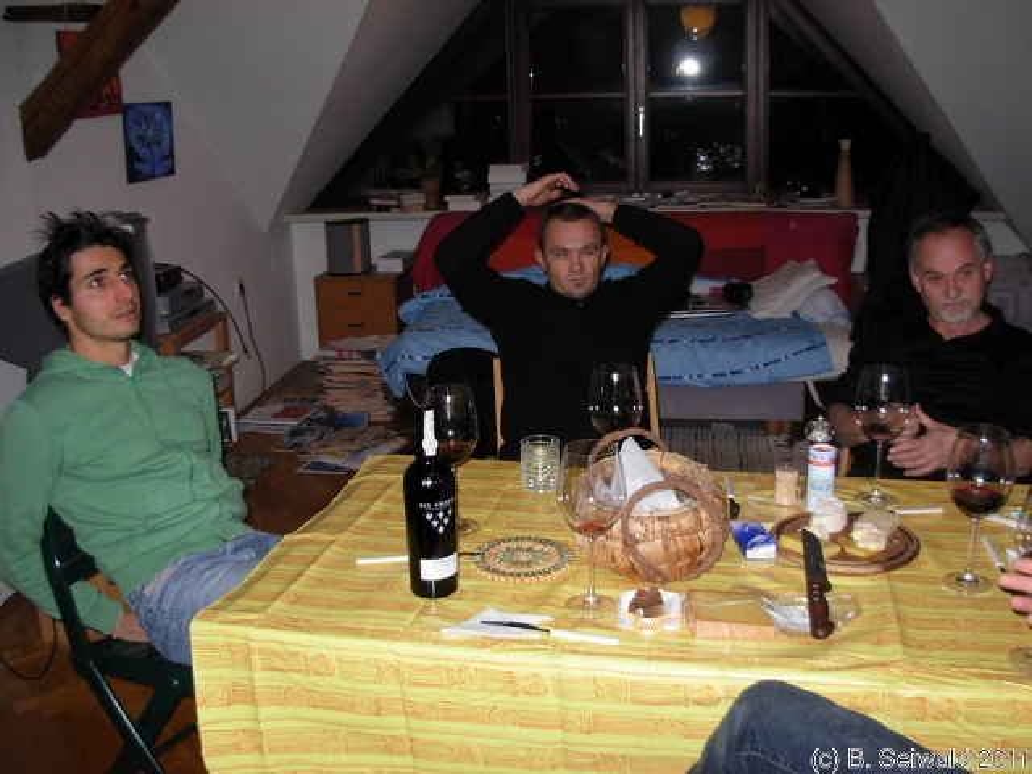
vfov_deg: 37.7
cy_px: 387
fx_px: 1133
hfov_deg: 49.0
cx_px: 516
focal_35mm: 38
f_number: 2.9
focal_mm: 6.3
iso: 149
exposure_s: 1/60.4
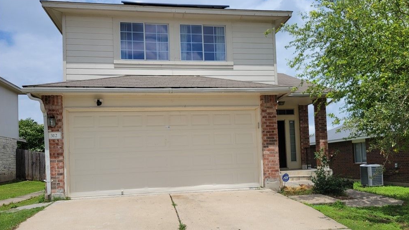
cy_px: 145
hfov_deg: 66.1
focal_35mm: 29
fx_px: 315
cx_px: 207
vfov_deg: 39.9
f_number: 1.8
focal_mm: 5.4
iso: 40
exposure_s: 1/4142
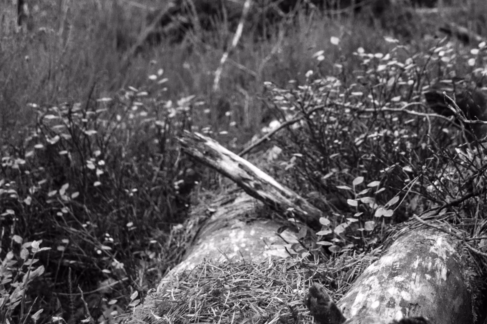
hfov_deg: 18.7
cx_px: 525
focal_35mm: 105
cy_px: 2
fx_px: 1422
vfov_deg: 12.8
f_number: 5
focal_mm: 29
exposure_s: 1/125
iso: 720
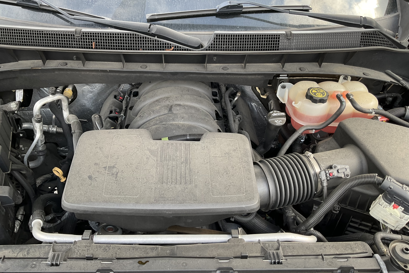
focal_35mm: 32
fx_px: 364
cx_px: 198
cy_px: 117
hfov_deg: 58.7
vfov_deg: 41.0
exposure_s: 1/122
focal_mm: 3
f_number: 1.8
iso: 32
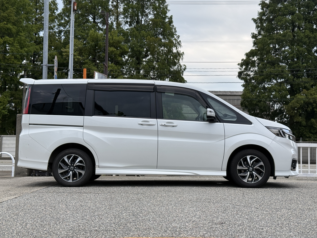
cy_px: 119
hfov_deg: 39.7
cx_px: 158
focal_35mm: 48
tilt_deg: +3.9
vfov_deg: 30.3
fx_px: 440
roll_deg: -0.8
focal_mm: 6.76
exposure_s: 1/975
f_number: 1.78
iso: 64
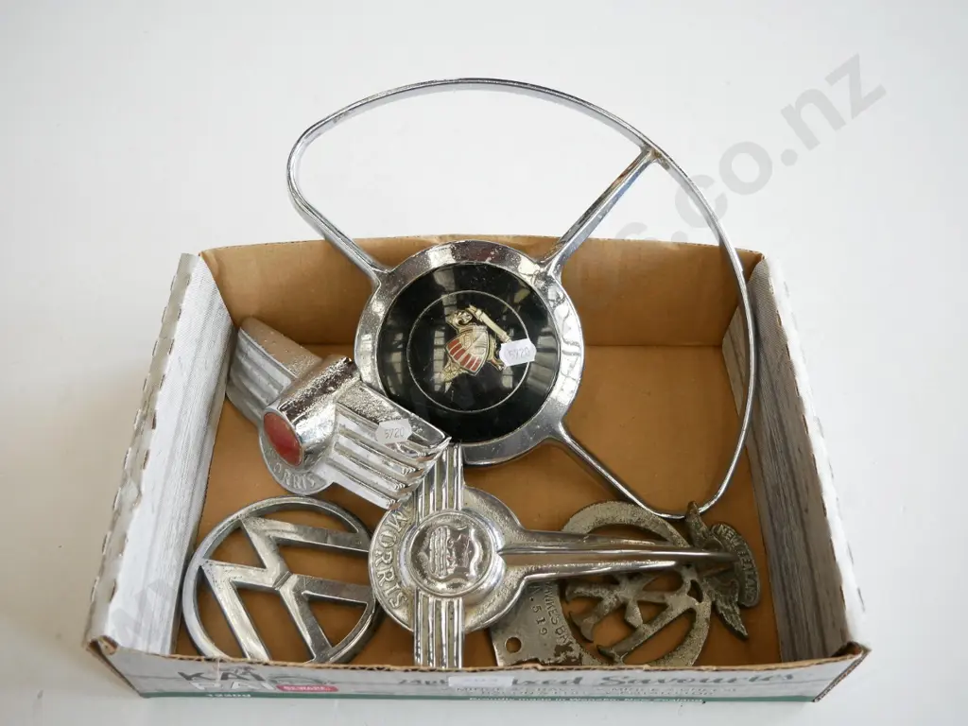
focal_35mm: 34
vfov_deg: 41.8
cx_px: 484
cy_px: 363
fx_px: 951
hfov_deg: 54.0
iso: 800
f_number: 4
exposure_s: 1/60
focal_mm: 17
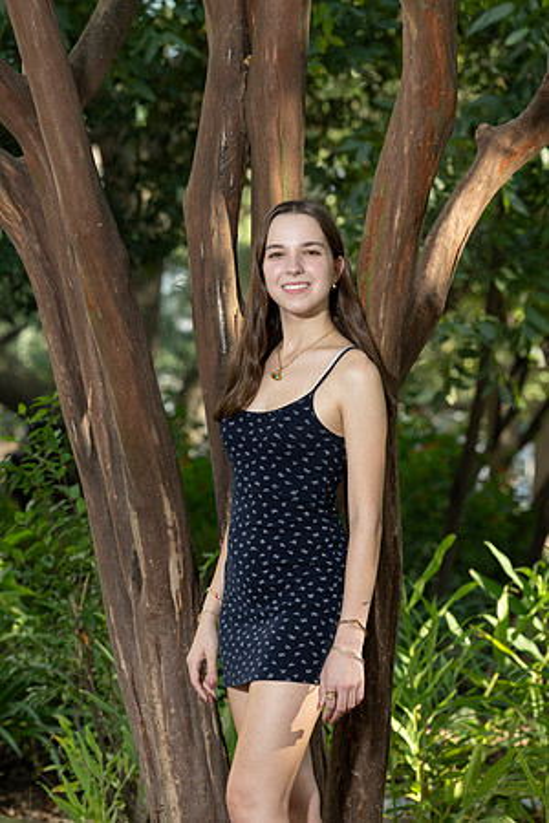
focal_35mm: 175
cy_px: 412
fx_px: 4003
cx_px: 274
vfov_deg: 11.7
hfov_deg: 7.8
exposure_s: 1/200
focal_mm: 175
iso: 800
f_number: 8
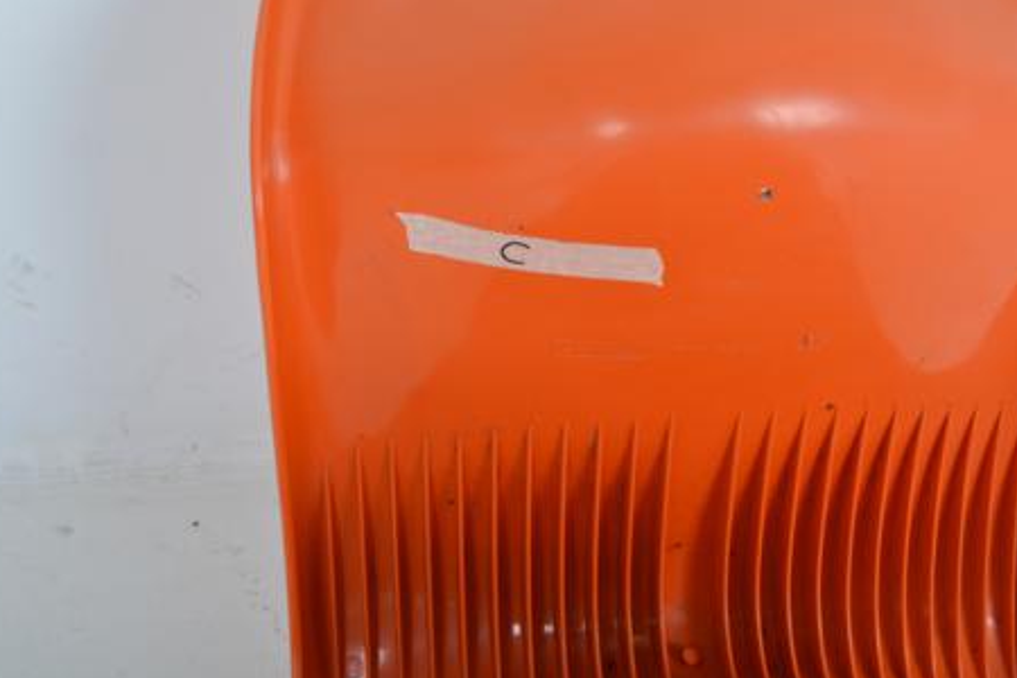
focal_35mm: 64
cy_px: 249
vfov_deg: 21.2
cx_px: 572
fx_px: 1808
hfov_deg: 31.4
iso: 400
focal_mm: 32
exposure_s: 1/160
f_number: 8
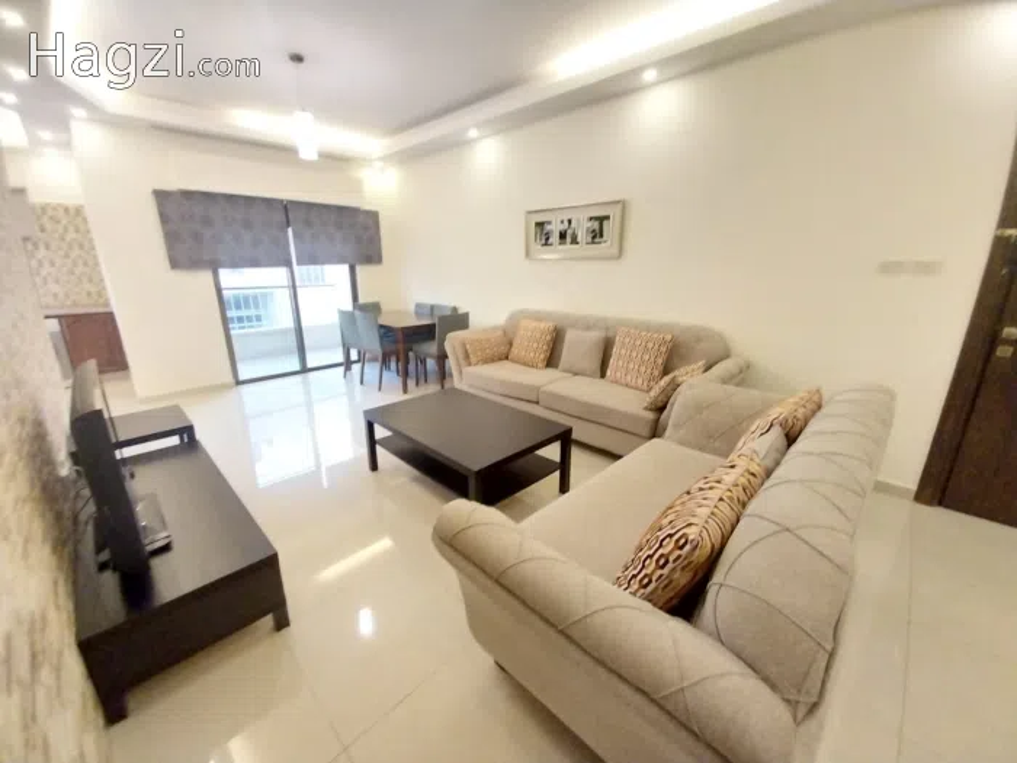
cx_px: 508
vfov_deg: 89.9
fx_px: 382
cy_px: 382
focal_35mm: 13
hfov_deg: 106.2
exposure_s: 1/20
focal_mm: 1.3
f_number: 2.2
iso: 320
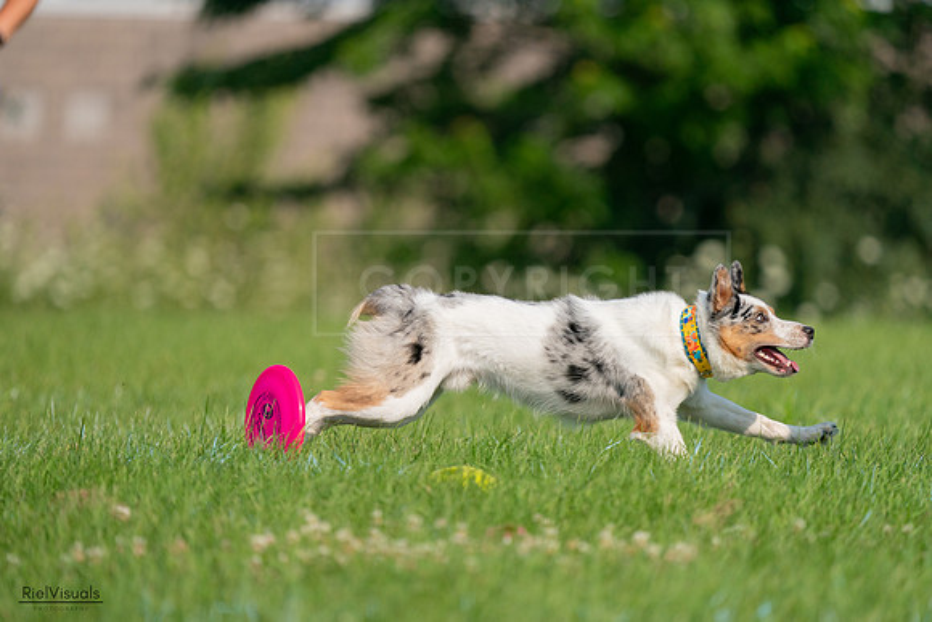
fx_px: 12843
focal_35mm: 496
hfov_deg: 4.2
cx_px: 466
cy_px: 311
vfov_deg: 2.8
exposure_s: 1/4000
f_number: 6.3
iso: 640
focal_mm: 496
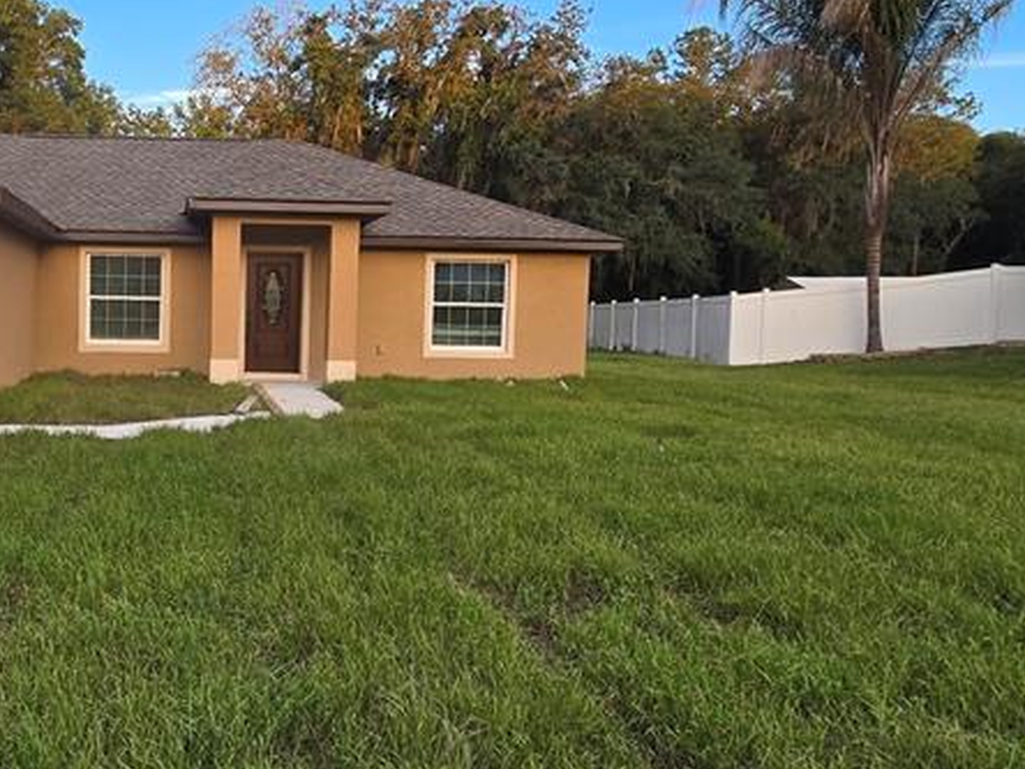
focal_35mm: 30
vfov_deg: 46.8
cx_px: 159
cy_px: 365
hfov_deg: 54.4
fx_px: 888
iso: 50
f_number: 2.2
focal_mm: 2.2
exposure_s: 1/180
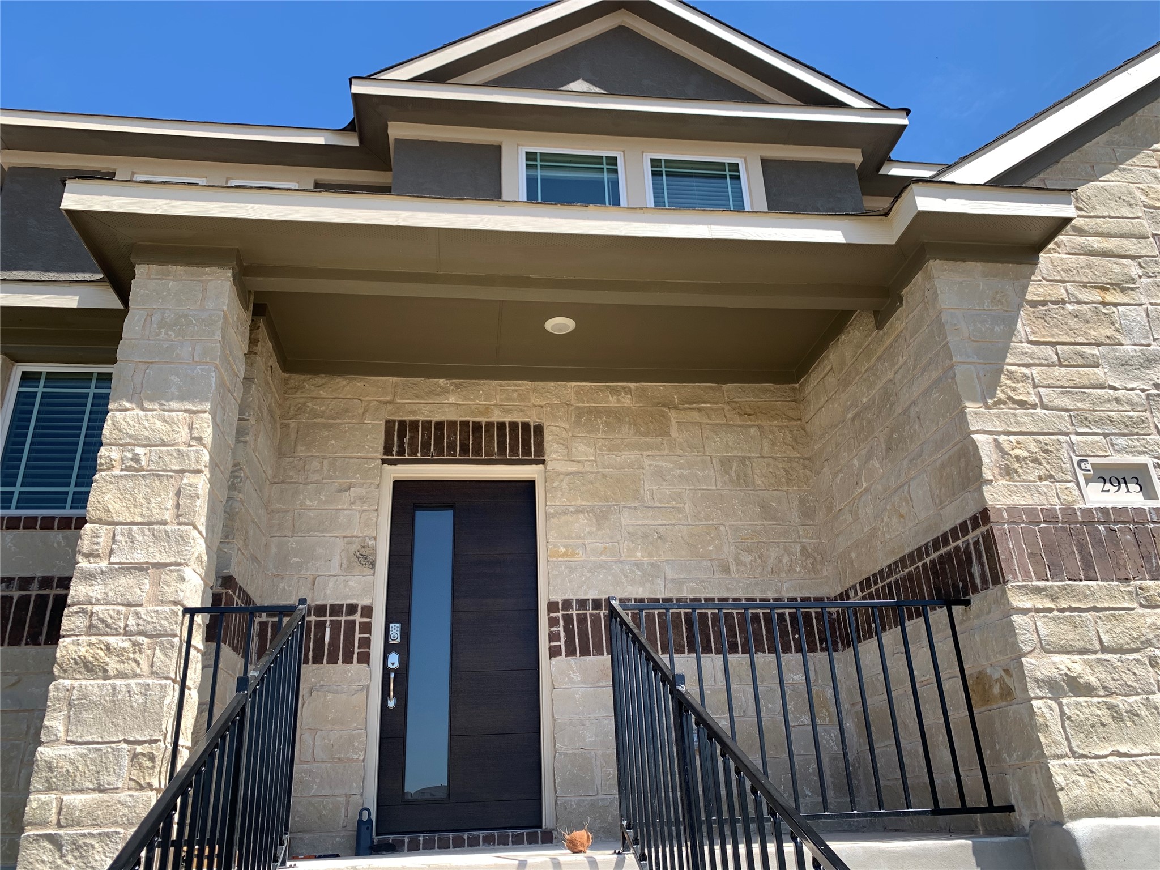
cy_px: 435
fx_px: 871
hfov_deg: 67.3
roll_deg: +2.1
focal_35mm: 26
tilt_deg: +24.5
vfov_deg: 53.1
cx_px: 580
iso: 25
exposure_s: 1/1250
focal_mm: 4.25
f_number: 1.8
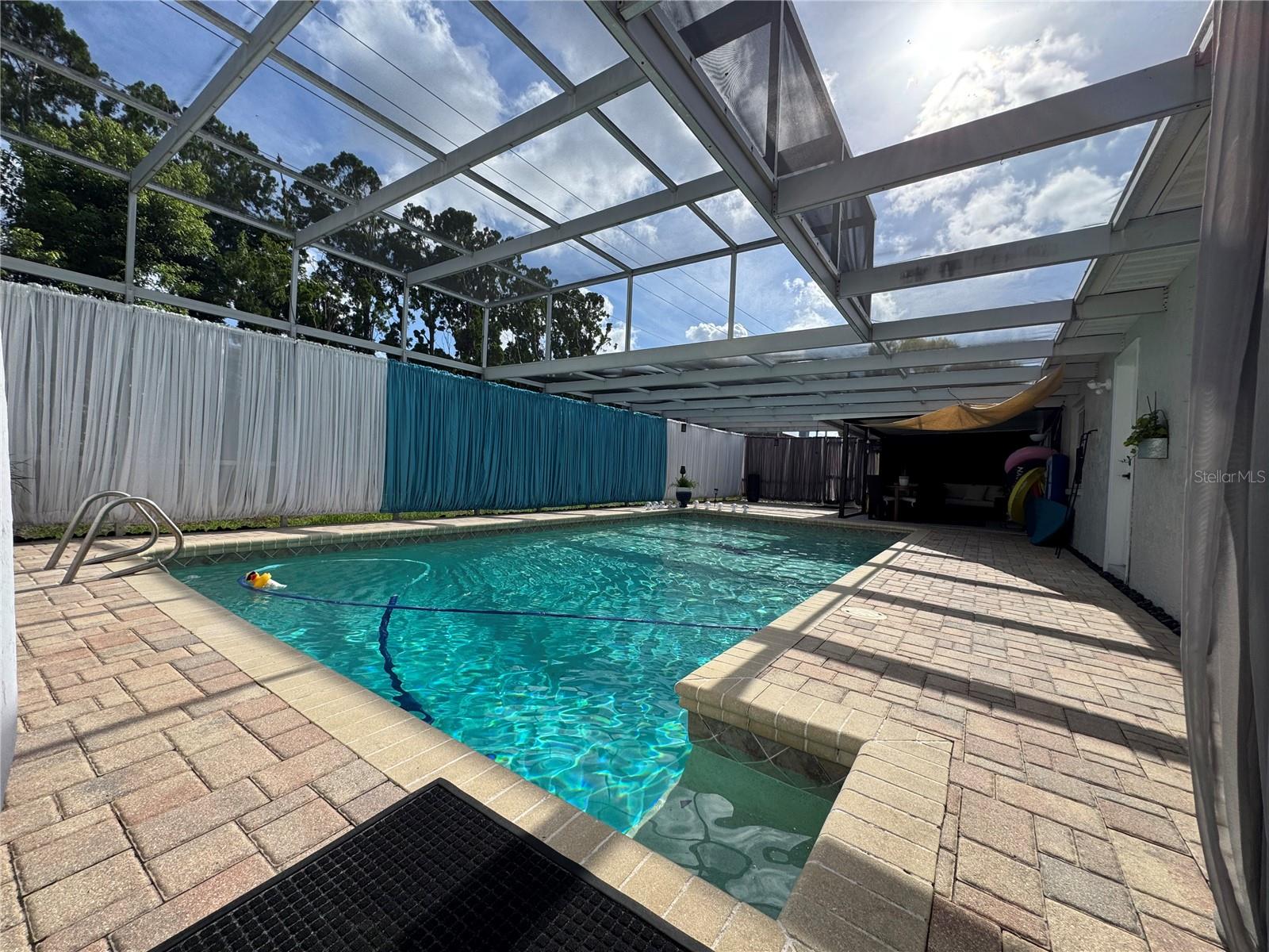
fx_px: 513
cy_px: 476
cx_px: 634
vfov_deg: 85.7
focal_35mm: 14
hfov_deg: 102.1
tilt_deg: +0.3
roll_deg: -2.7
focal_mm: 2.22
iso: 40
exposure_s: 1/1094
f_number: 2.2
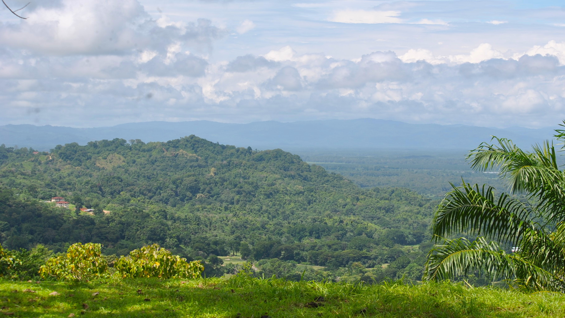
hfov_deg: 23.0
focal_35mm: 93
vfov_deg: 13.1
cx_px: 301
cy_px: 140
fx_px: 1387
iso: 100
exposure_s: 1/250
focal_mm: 55
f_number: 8
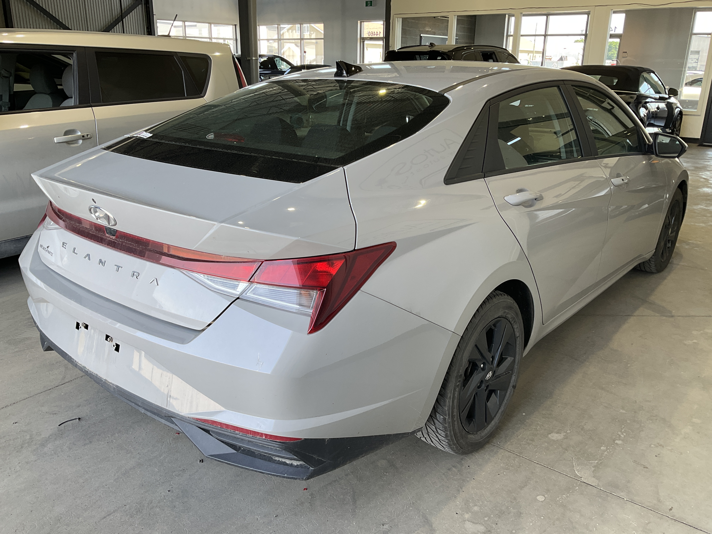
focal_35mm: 29
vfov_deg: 48.2
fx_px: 596
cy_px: 267
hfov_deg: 61.7
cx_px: 356
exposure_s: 1/122
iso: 32
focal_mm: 3
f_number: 1.8
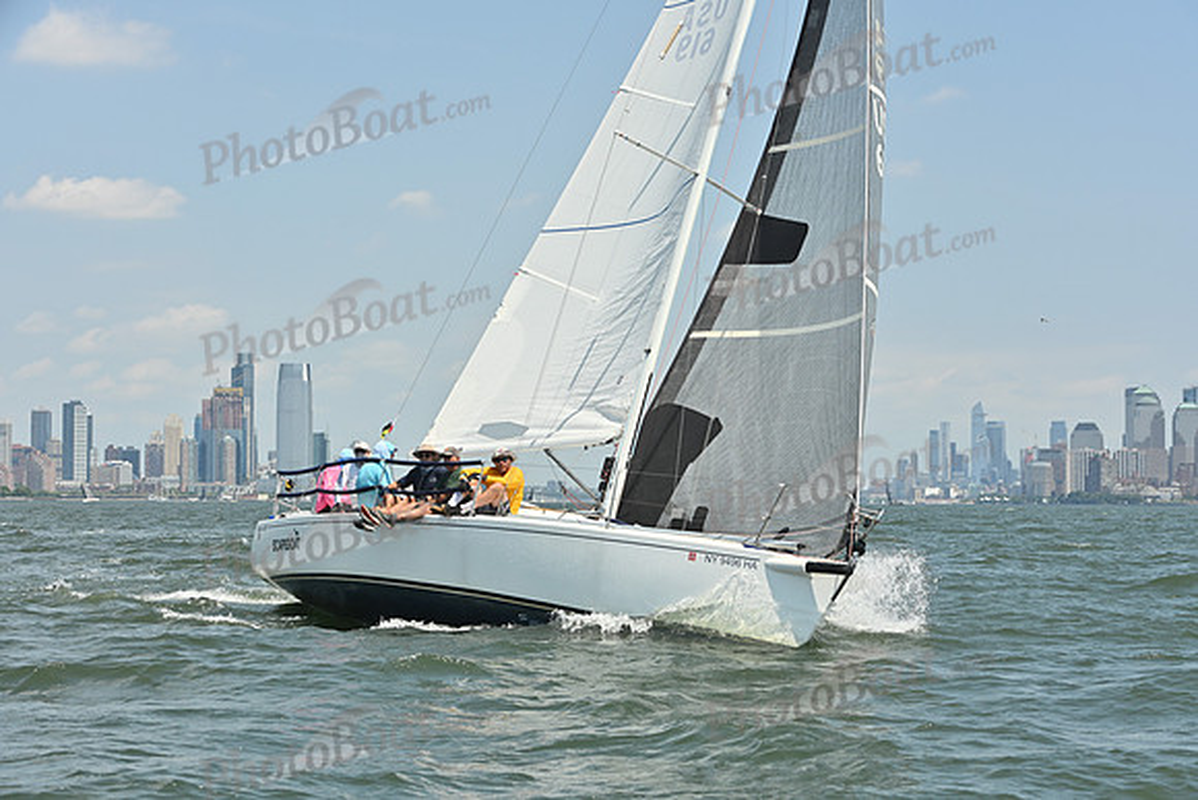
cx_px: 599
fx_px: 2330
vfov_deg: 19.5
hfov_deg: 28.8
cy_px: 400
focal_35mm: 70
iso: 320
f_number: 9
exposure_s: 1/1250
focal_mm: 70
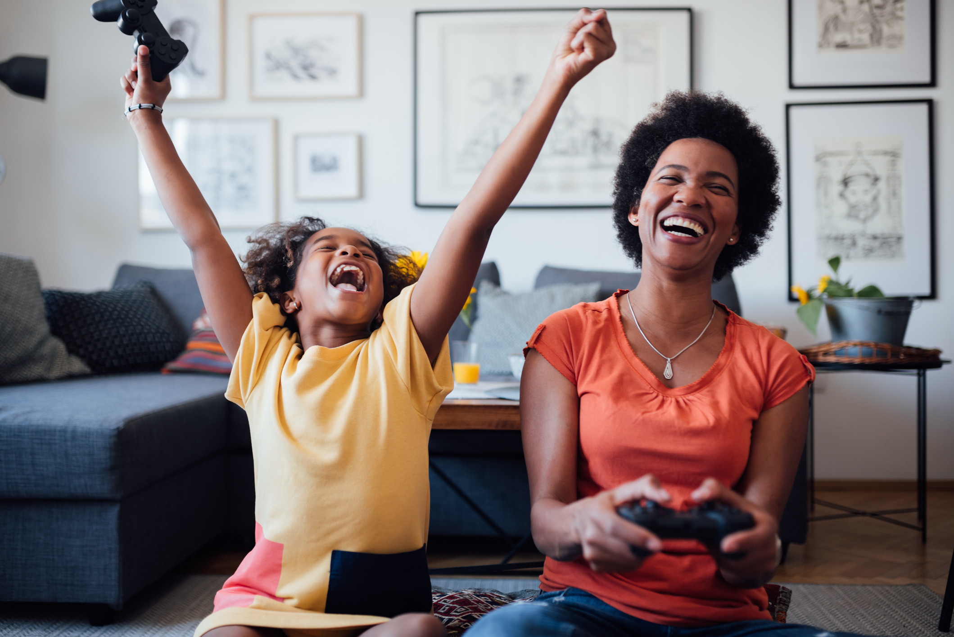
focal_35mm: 35
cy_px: 318
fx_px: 928
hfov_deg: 54.4
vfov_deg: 37.9
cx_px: 477
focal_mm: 35
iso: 200
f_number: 1.8
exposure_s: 1/200
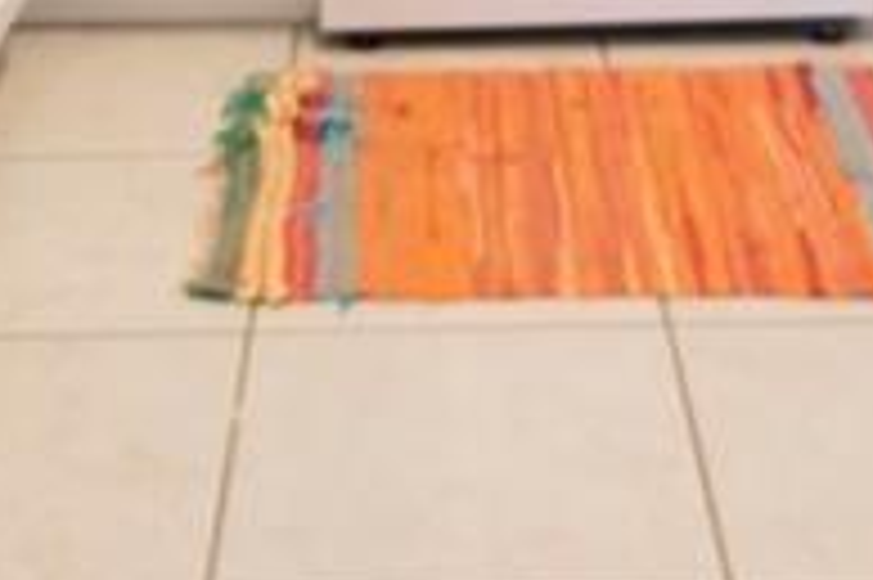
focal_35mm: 79
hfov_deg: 25.6
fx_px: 1914
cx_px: 549
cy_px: -602
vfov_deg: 14.2
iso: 400
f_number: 4.5
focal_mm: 10
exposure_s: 1/80
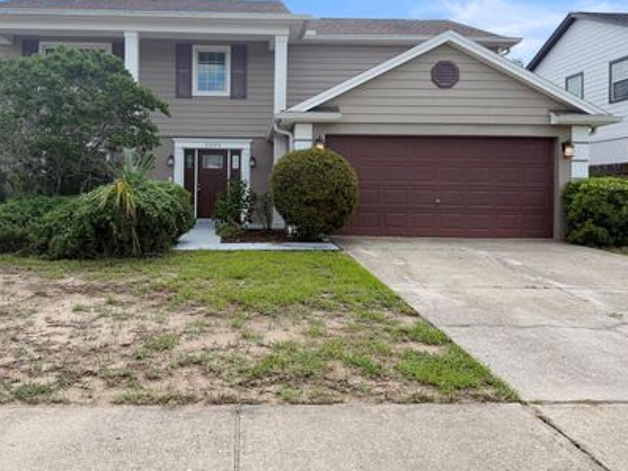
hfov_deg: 59.6
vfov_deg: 46.5
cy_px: 186
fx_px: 544
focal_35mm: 30
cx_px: 257
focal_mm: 6.76
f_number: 1.78
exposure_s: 1/5714
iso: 100
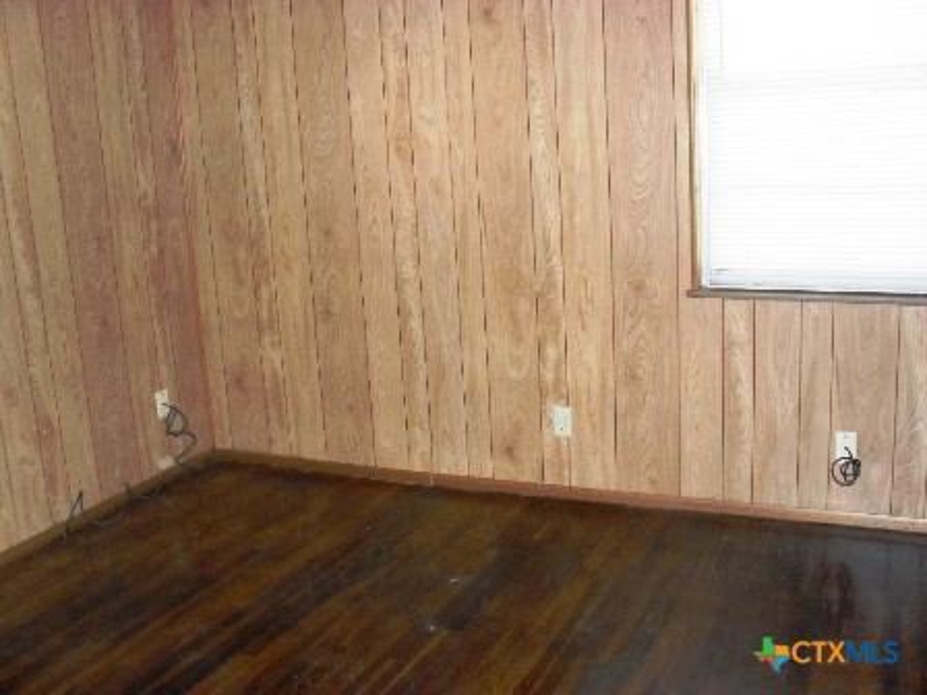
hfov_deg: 52.6
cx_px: 464
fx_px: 937
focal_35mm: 35
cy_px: 348
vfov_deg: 40.7
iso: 320
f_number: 3.2
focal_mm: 6.3
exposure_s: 1/45
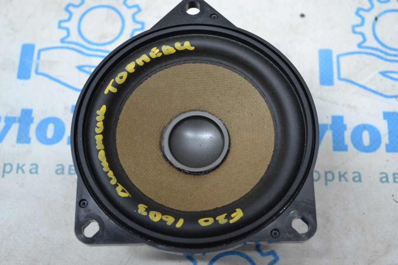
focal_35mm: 52
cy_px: 132
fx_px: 580
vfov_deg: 25.8
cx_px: 199
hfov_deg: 37.8
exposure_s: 1/60
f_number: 5
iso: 560
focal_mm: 35
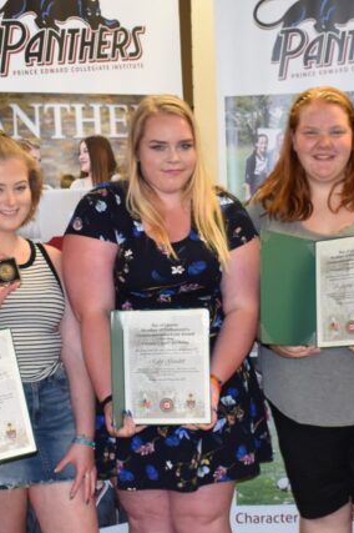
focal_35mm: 72
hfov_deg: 18.9
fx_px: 1064
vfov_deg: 28.1
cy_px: 286
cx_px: 221
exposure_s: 1/80
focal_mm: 20
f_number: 4.5
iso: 800
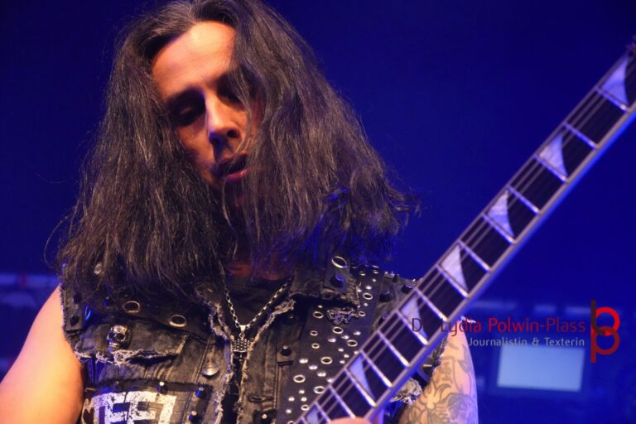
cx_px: 318
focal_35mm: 75
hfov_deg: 27.0
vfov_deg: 18.2
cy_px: 212
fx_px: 1325
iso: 5000
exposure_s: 1/160
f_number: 4.5
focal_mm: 50
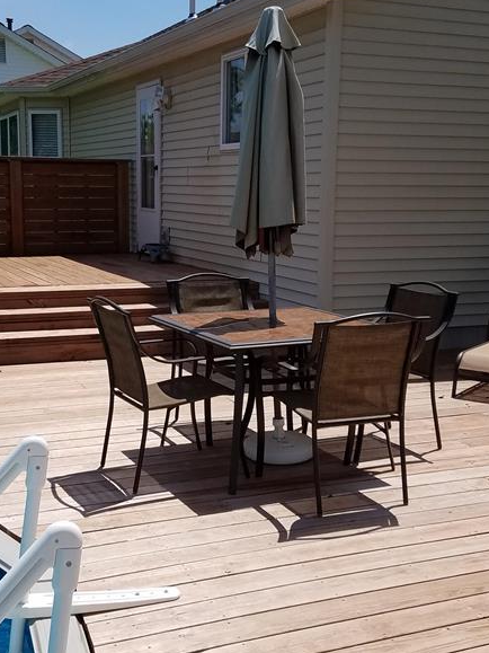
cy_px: 316
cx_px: 231
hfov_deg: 31.5
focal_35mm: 46
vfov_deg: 41.2
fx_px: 867
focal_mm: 4.2
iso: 50
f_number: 1.7
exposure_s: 1/4416
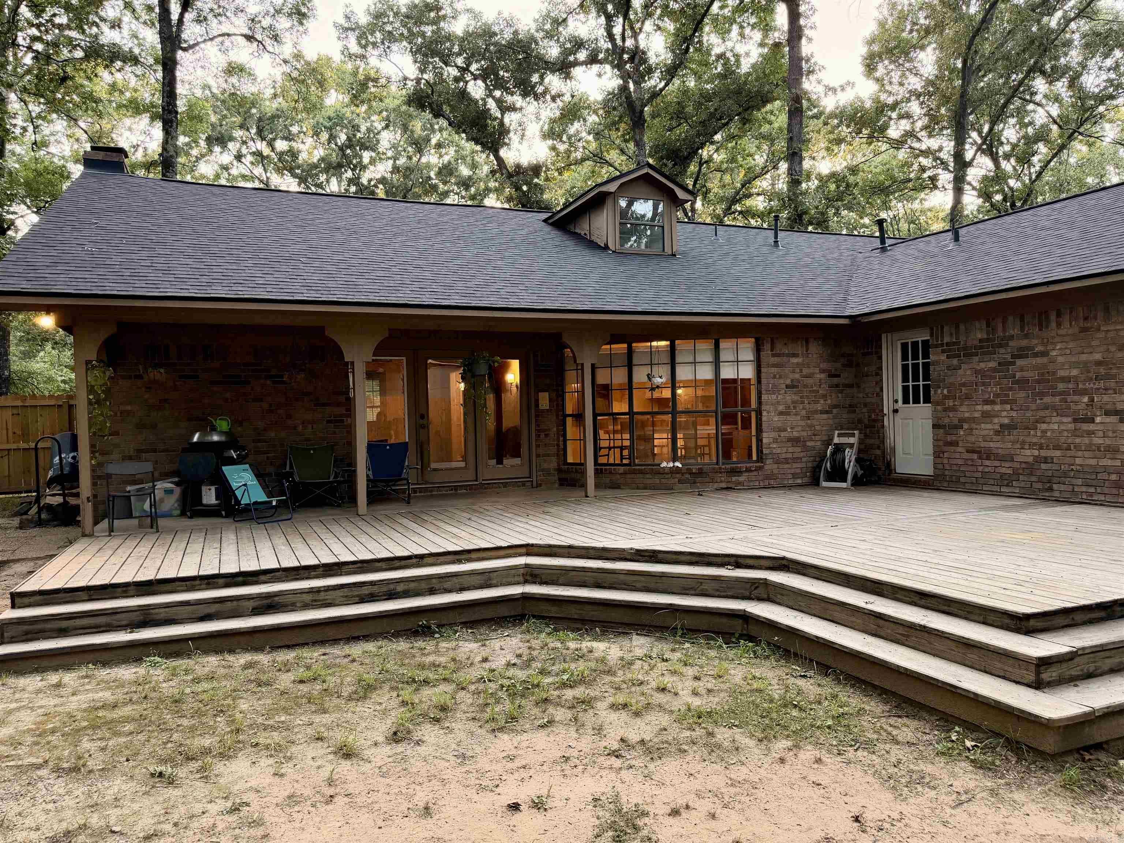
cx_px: 562
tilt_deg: -1.0
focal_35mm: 24
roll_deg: +2.0
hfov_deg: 71.6
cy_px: 422
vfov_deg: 56.8
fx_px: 779
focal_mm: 6.76
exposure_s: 1/96
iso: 200
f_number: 1.78
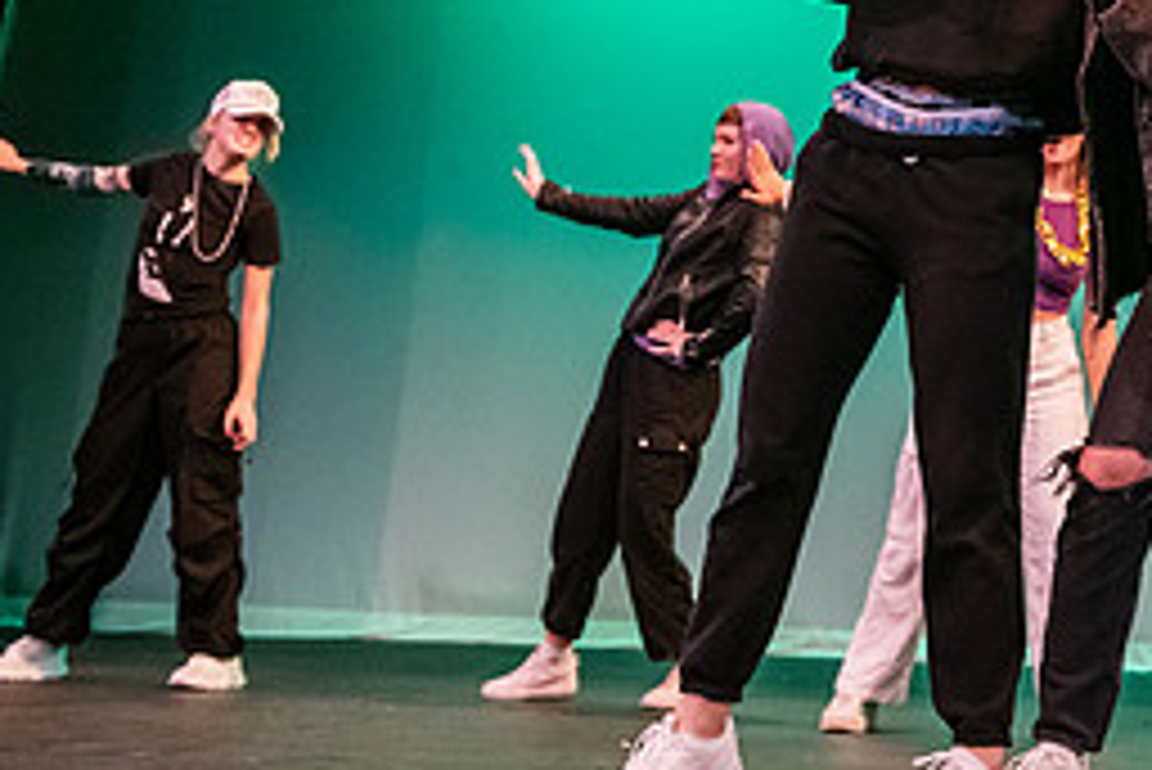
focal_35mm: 86
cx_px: 1152
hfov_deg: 22.7
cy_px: 7
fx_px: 2753
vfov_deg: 15.6
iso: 4000
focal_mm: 38
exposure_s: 1/320
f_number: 3.5
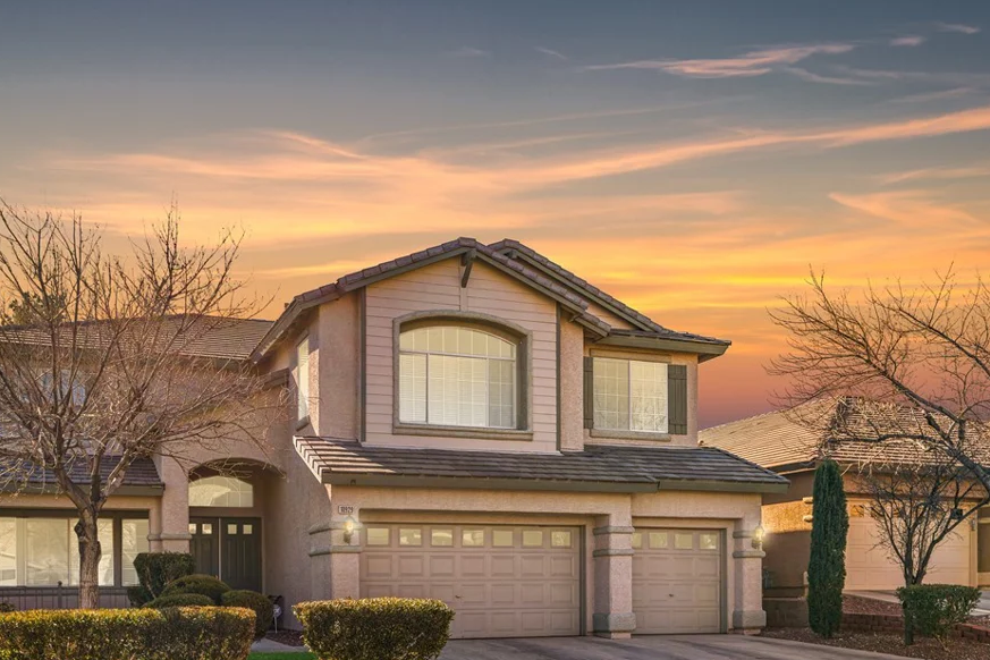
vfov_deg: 38.8
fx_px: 935
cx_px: 429
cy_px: 367
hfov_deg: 55.6
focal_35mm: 34
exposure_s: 1/100
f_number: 5
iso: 100
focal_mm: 29
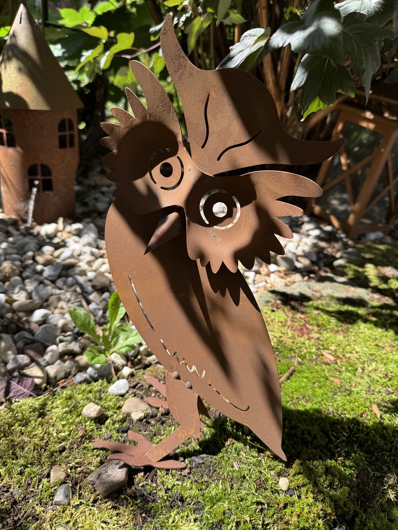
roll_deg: -4.5
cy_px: 265
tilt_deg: -25.2
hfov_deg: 56.8
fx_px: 368
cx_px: 199
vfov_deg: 71.6
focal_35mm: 24
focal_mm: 6.76
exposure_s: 1/1238
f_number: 1.78
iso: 80
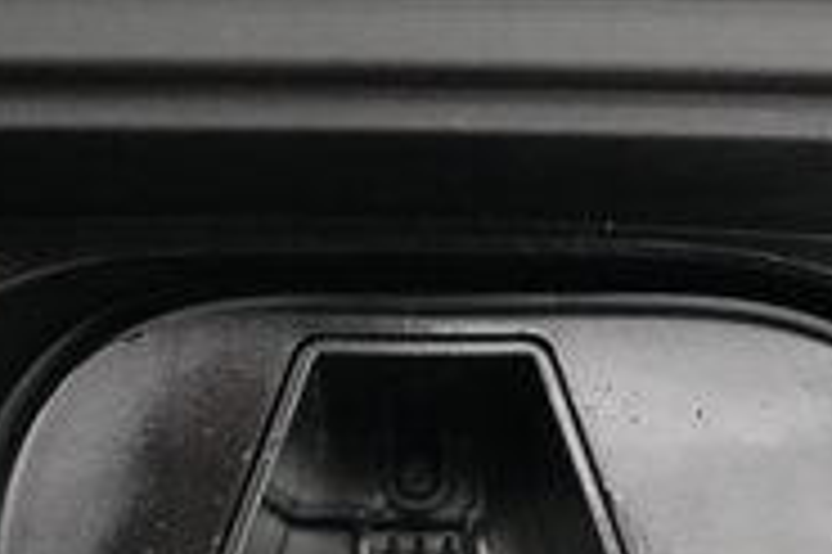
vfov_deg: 13.2
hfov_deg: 21.0
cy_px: 847
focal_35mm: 97
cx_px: 364
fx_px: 2240
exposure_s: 1/160
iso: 10000
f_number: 2.8
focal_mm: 28
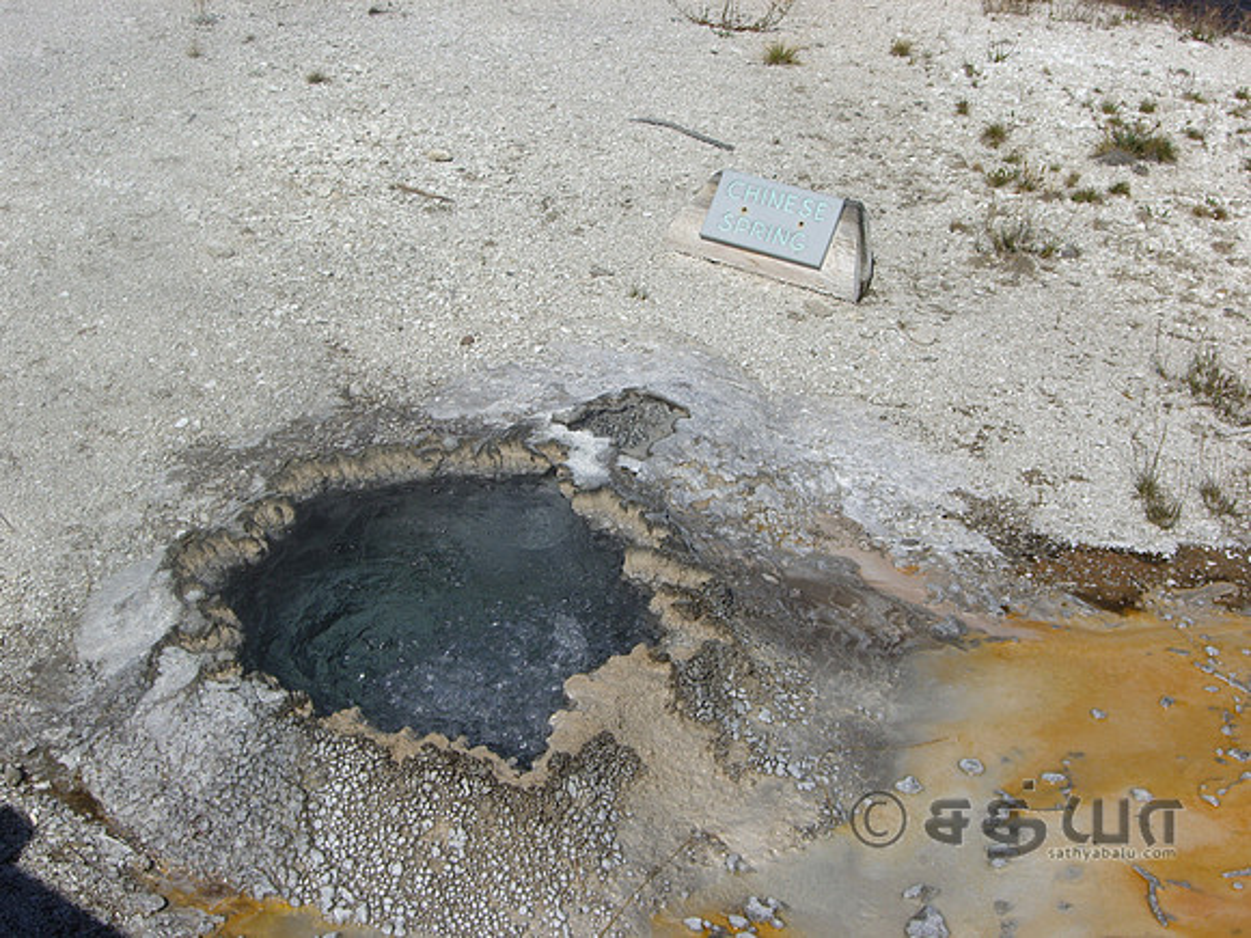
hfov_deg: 33.8
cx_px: 626
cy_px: 469
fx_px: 2060
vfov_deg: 25.7
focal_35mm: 57
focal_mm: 11.8
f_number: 10
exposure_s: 1/250
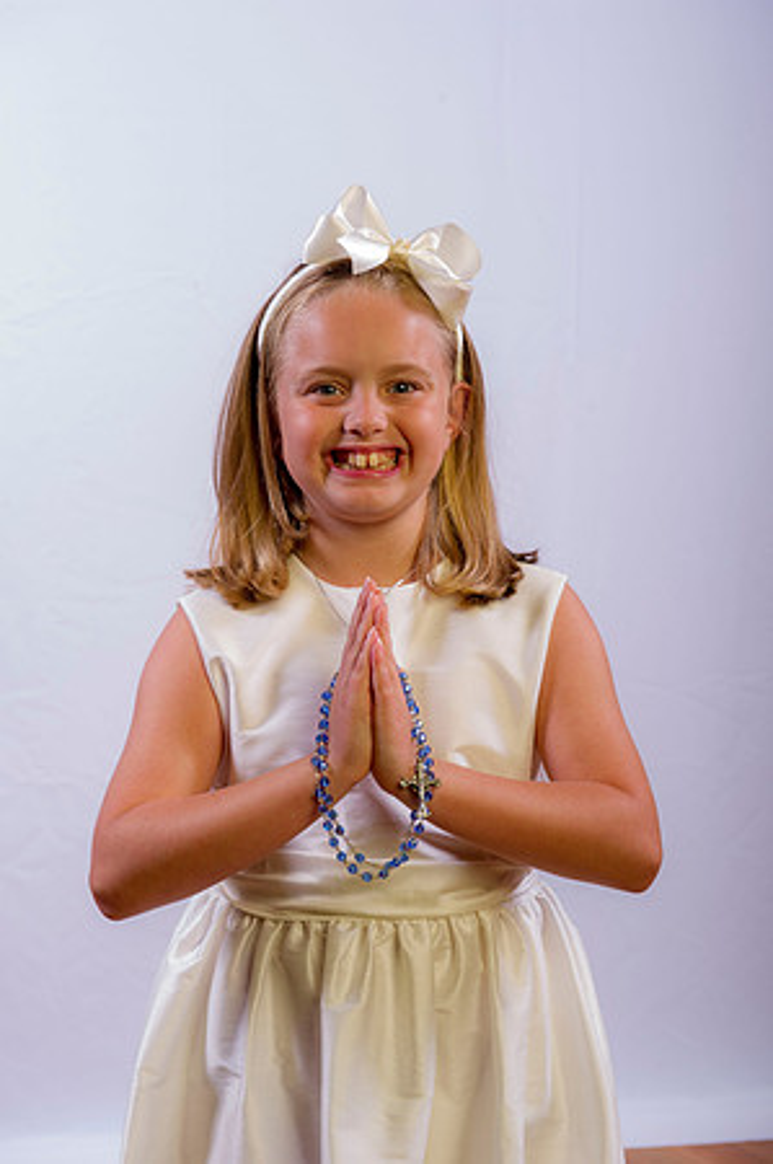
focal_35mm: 62
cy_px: 582
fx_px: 2001
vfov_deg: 32.4
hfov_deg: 21.9
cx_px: 386
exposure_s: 1/200
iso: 100
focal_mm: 62
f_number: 8
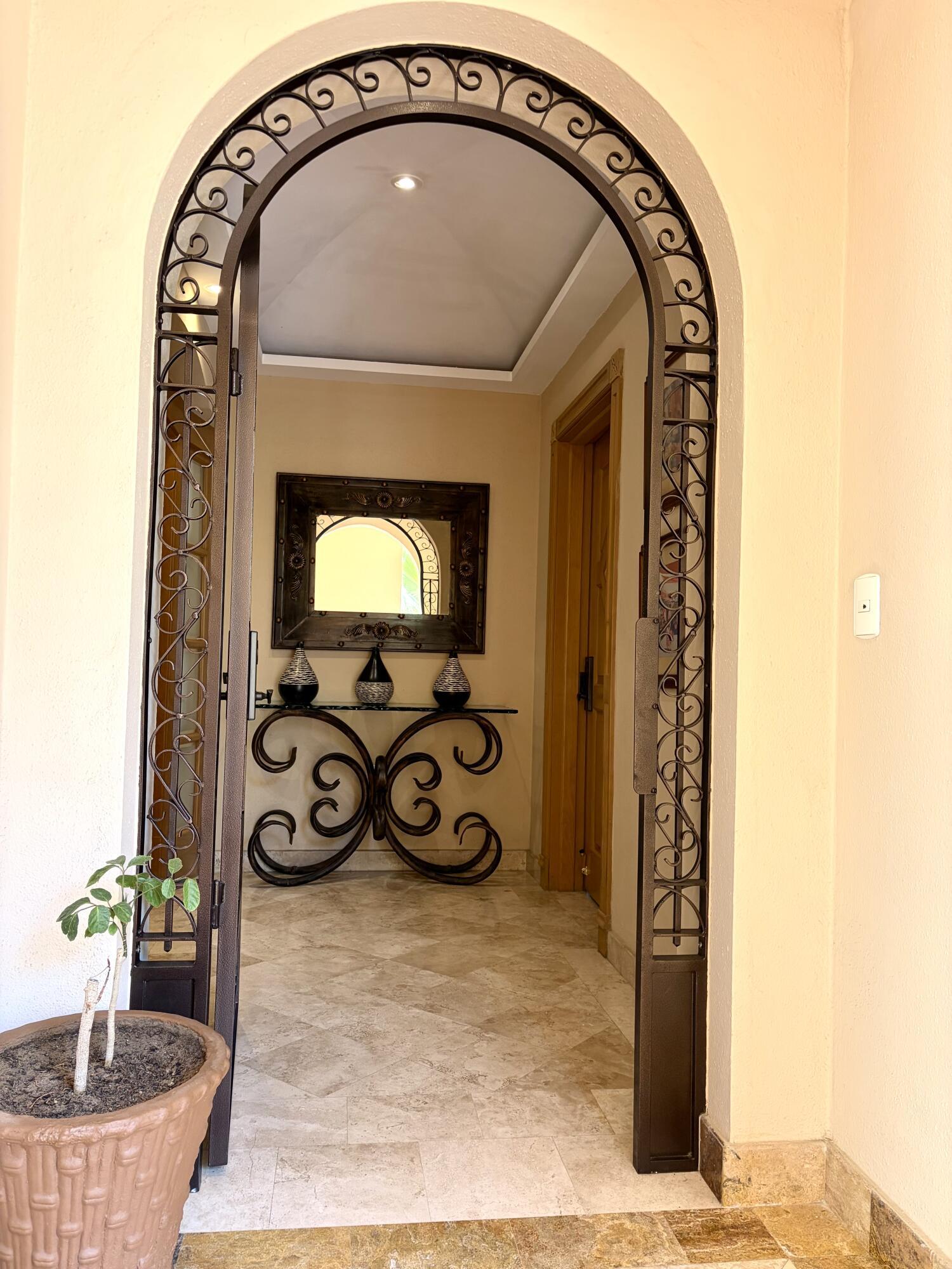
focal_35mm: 26
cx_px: 476
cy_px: 634
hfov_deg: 53.1
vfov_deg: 67.3
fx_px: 953
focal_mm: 5.96
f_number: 1.6
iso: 125
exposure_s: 1/117
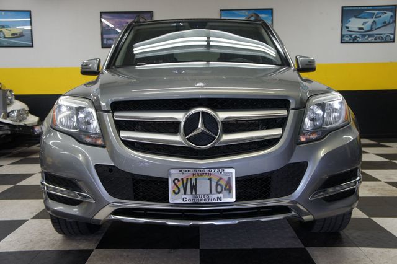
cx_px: 198
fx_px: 413
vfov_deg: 35.5
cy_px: 132
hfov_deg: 51.3
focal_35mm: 38
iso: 250
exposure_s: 1/40
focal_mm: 25
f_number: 4
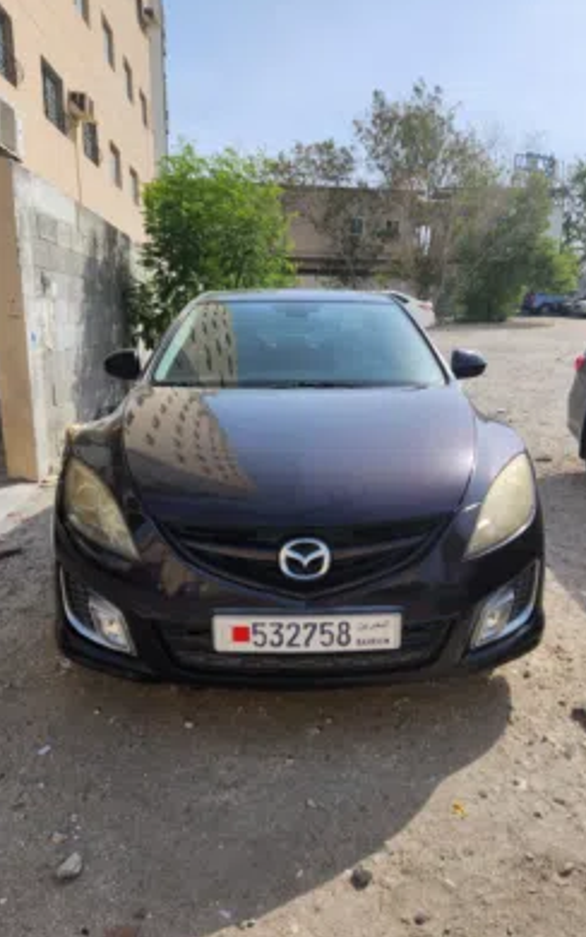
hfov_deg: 49.3
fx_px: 638
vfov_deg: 72.5
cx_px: 310
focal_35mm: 25
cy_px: 466
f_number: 1.8
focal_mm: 5.4
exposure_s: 1/2333
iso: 20
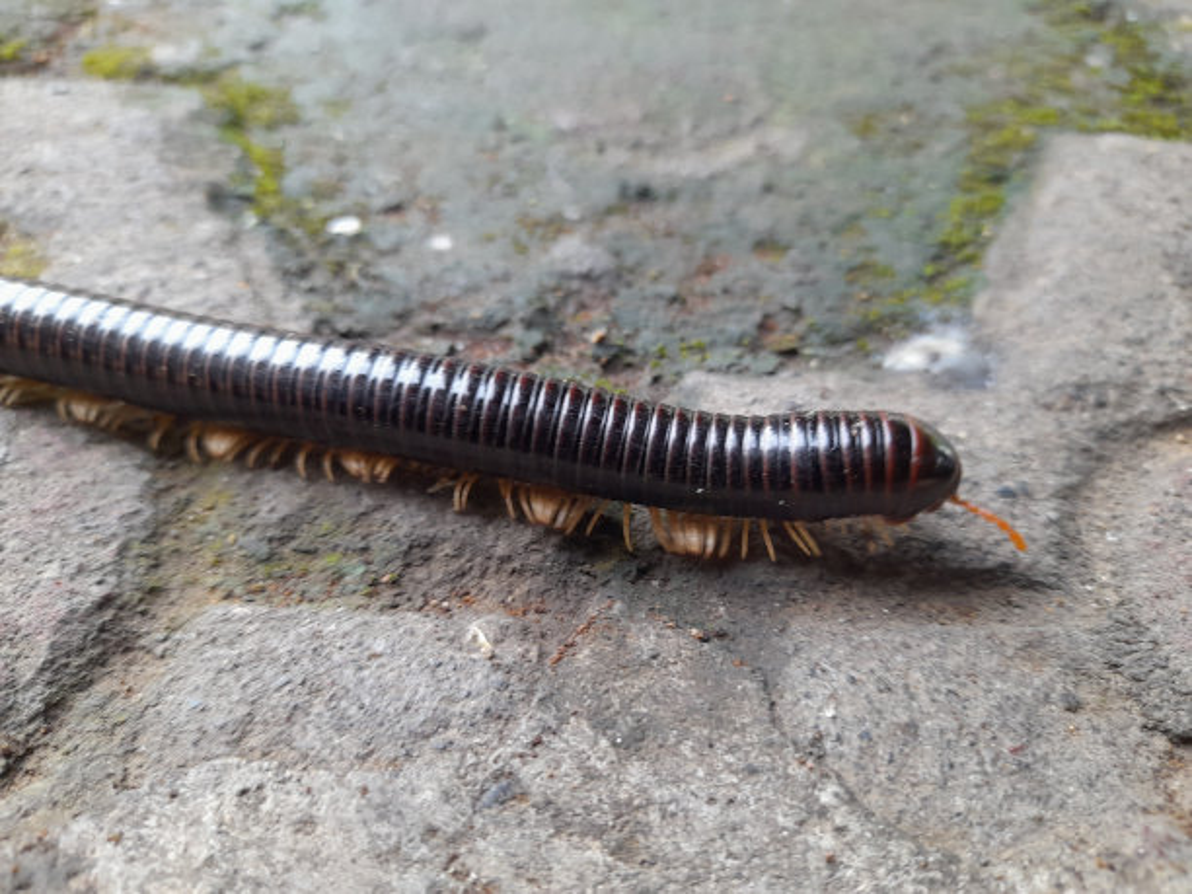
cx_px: 596
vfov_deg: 54.9
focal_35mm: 25
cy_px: 447
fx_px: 861
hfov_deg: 69.4
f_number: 2
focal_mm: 4.6
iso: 125
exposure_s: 1/50
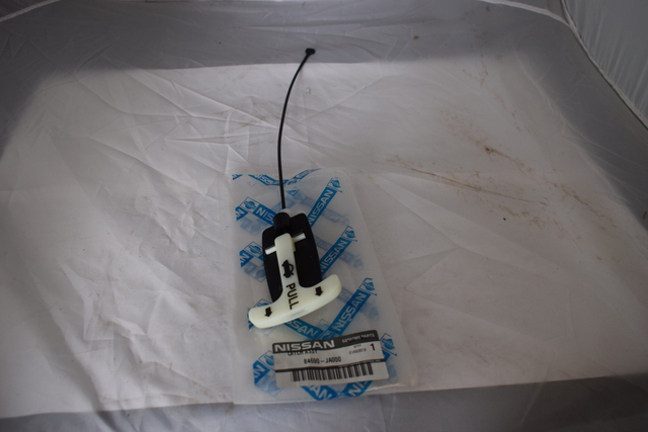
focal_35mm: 33
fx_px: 594
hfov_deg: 57.2
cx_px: 324
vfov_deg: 40.0
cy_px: 216
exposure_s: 1/125
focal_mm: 22
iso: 400
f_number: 5.6
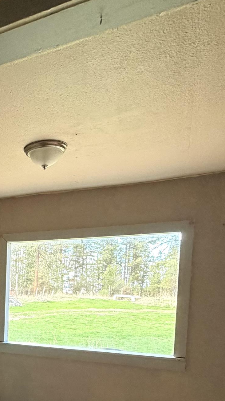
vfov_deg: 51.9
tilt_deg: -3.6
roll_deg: -0.5
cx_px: -60
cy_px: 319
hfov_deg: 27.8
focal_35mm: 36
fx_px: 382
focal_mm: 2.22
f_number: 2.2
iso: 320
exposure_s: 1/73
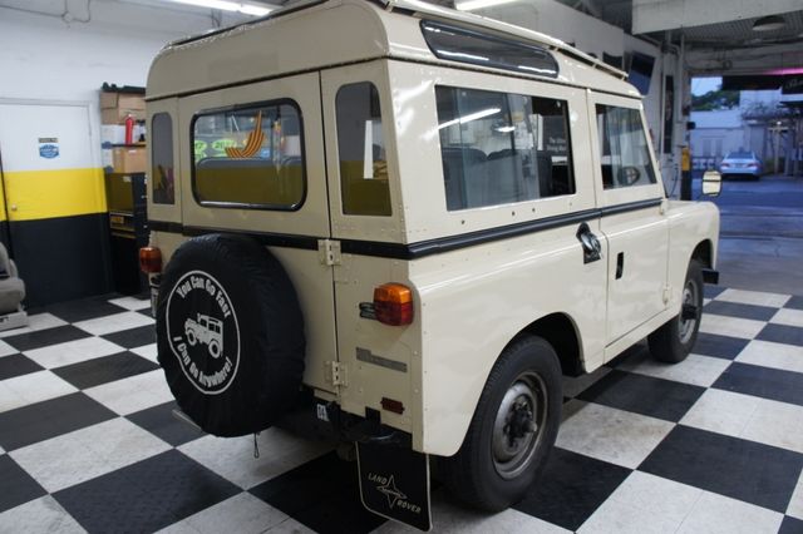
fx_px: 602
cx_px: 402
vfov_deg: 47.9
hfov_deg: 67.4
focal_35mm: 27
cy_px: 267
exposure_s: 1/30
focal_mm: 18
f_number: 3.5
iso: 250
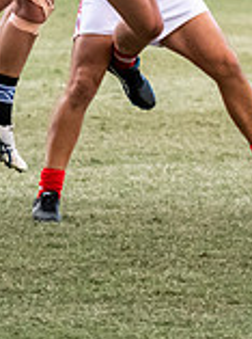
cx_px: -1
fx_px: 6939
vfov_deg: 2.8
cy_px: -86
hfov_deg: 2.1
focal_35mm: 712
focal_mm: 150
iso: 3600
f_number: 5
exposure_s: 1/1600
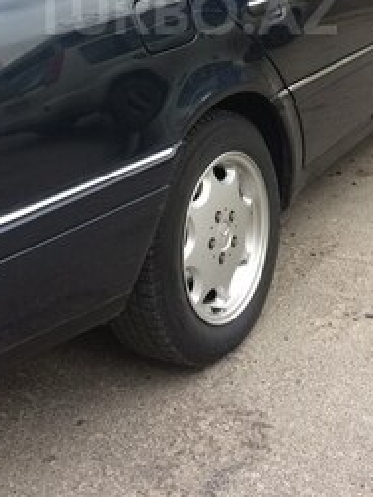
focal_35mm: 57
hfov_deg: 25.7
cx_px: 186
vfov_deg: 31.5
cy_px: 12
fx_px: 819
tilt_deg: -11.6
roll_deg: +1.5
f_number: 2.2
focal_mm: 4.15
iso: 50
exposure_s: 1/33
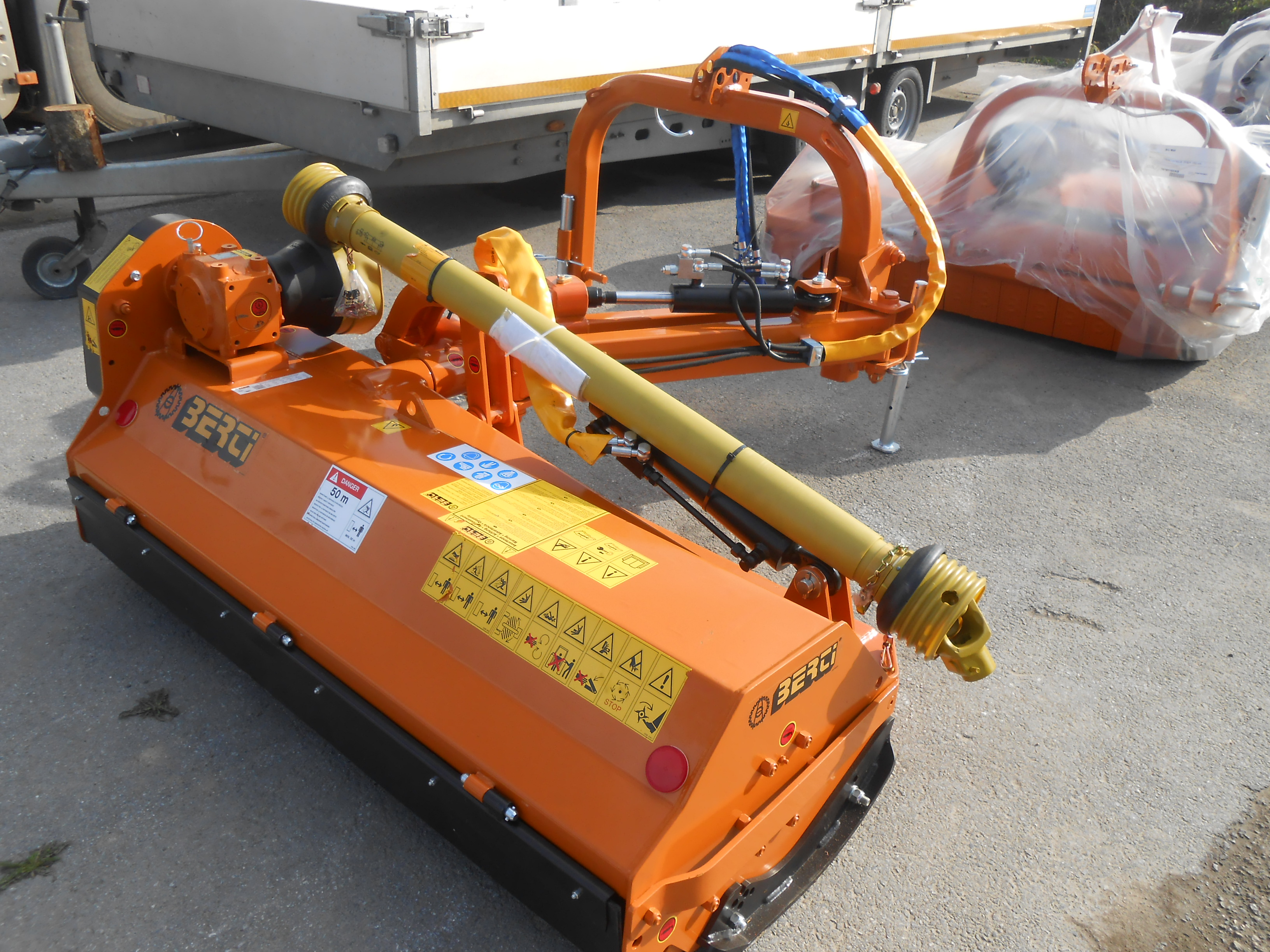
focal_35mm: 30
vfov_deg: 46.8
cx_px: 635
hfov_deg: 60.0
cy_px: 476
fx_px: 1101
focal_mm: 5.3
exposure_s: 1/320
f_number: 3.8
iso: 80
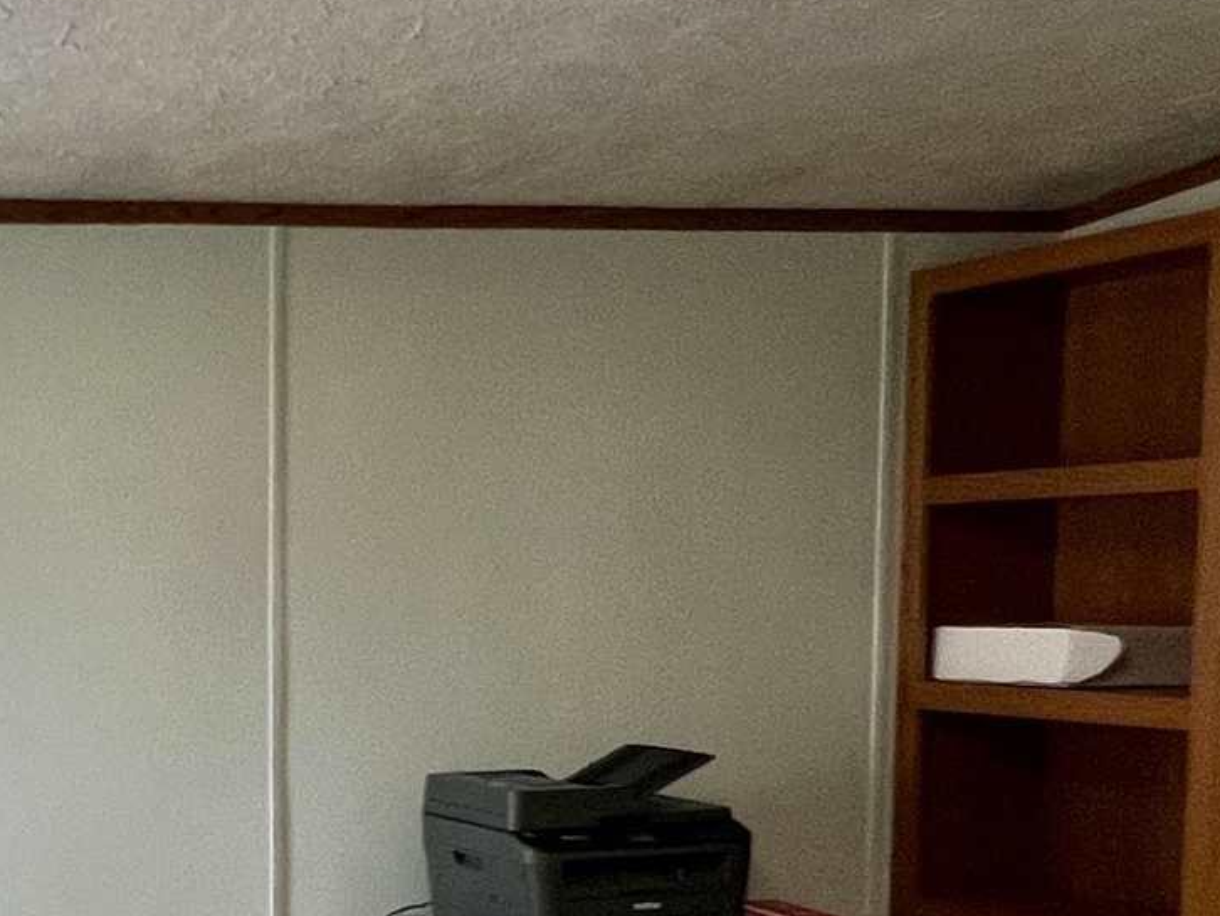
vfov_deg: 26.0
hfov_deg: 30.7
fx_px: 1939
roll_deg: +1.3
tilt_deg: -6.1
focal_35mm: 55
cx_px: -166
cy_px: 755
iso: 250
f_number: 1.8
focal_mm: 1.57
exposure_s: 1/120
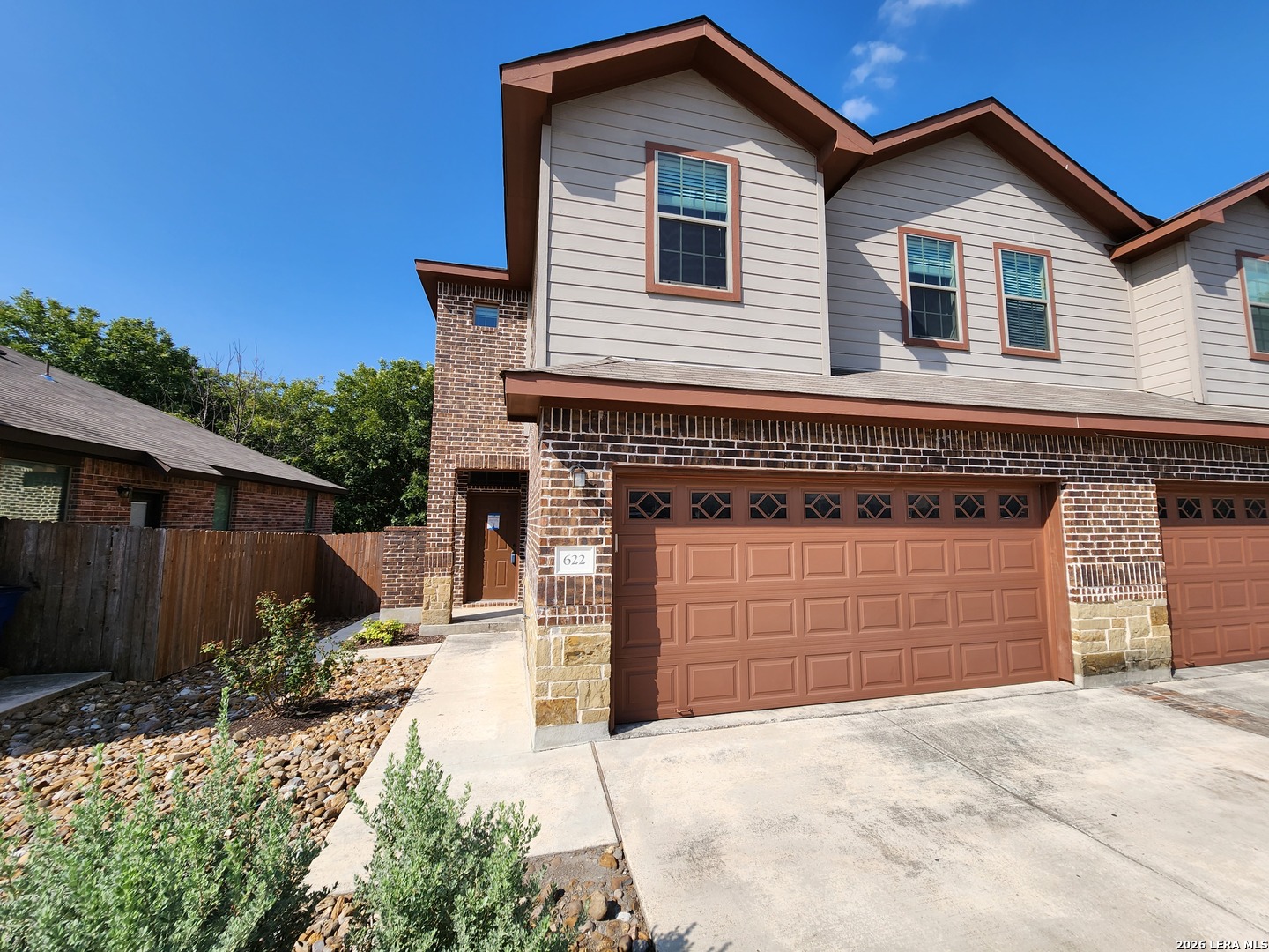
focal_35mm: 13
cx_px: 634
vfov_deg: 89.9
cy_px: 476
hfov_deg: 106.2
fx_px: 477
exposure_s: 1/1732
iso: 50
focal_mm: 2.2
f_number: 2.2
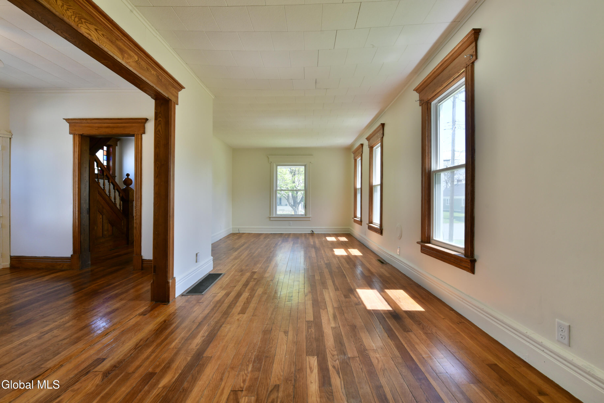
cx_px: 302
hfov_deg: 104.2
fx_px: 235
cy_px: 202
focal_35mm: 14
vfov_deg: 81.3
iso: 800
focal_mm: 14
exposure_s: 1/80
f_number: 10
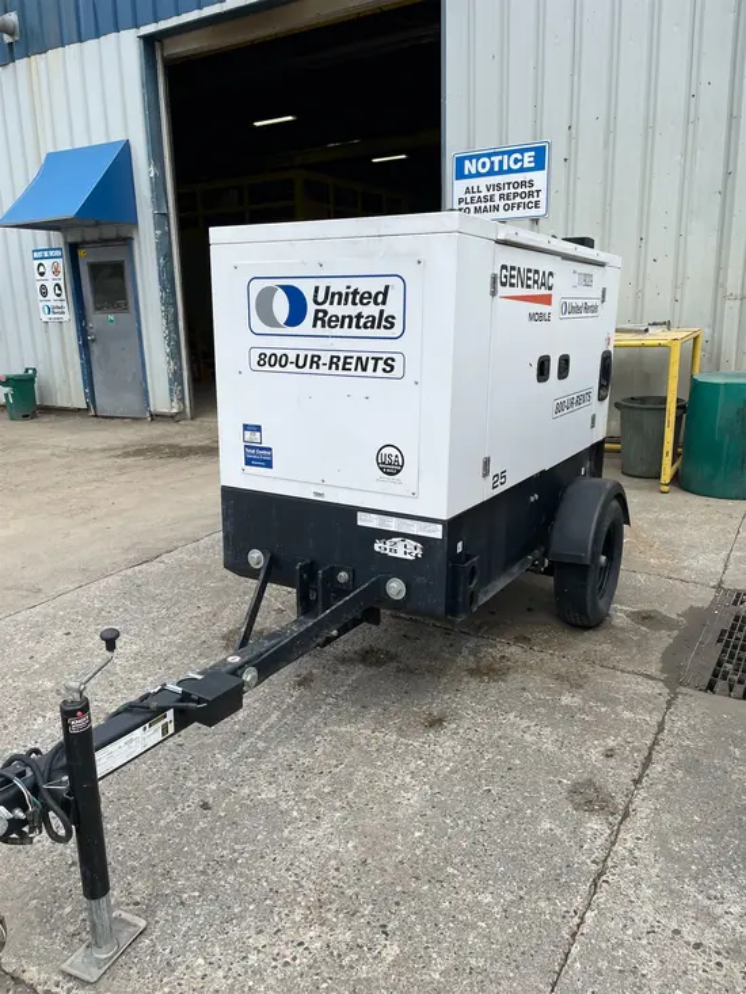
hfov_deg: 53.1
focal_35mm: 26
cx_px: 373
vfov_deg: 67.3
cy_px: 497
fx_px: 747
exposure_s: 1/1855
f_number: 1.6
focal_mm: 4.2
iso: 32
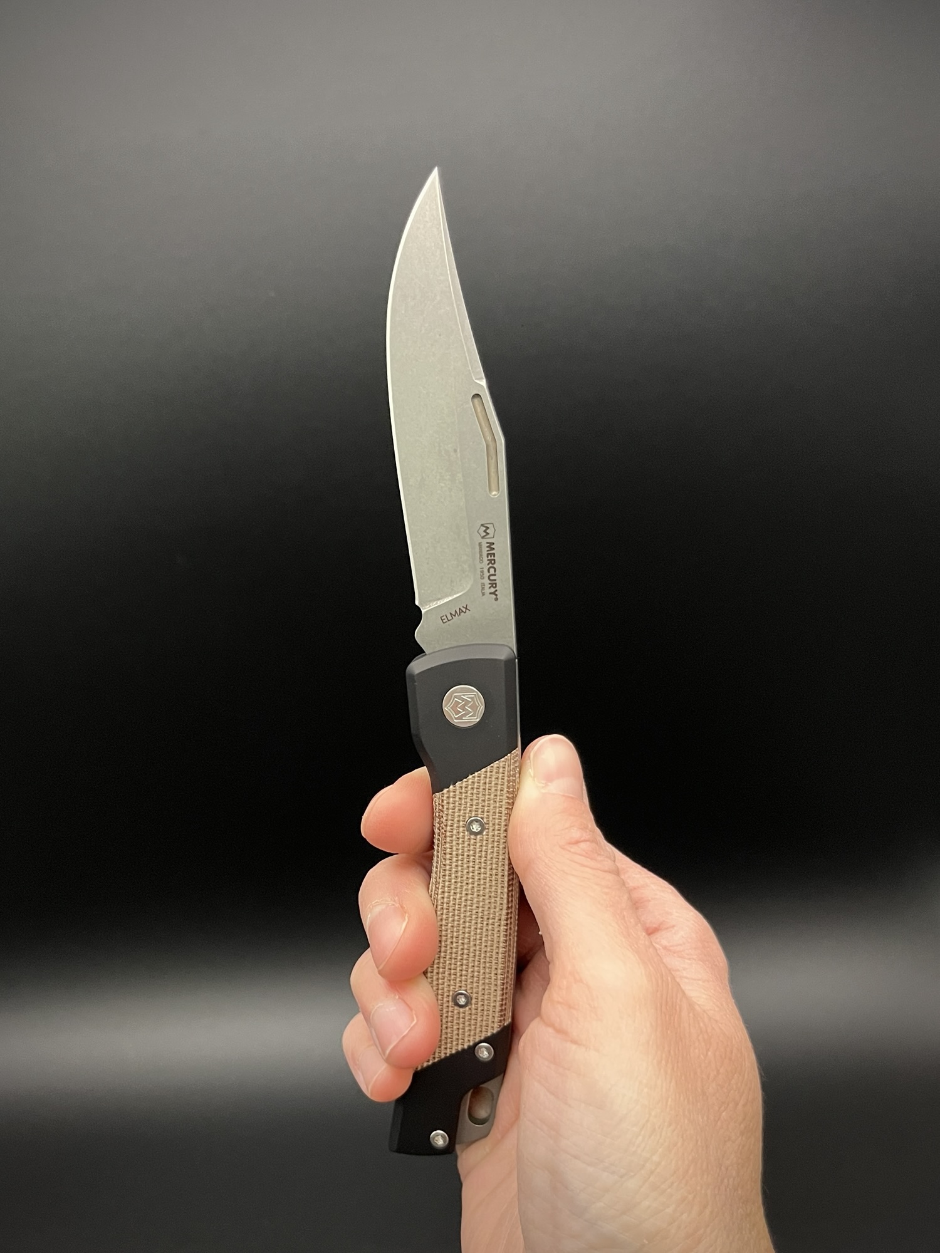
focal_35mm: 26
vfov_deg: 67.3
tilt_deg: -27.3
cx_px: 470
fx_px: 941
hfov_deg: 53.1
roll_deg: +4.5
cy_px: 626
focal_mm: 5.1
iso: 500
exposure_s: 1/53
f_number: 1.6
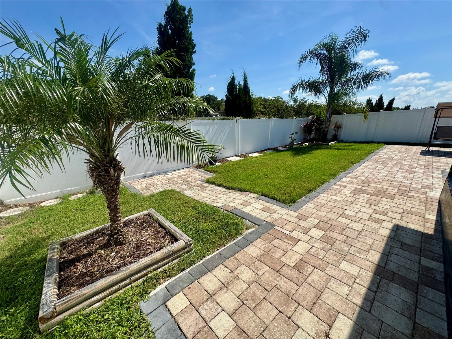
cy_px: 170
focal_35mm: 14
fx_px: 183
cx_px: 226
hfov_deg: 102.1
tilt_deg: -10.6
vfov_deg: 85.7
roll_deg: -3.3
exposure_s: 1/2494
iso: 50
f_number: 2.2
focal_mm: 2.22
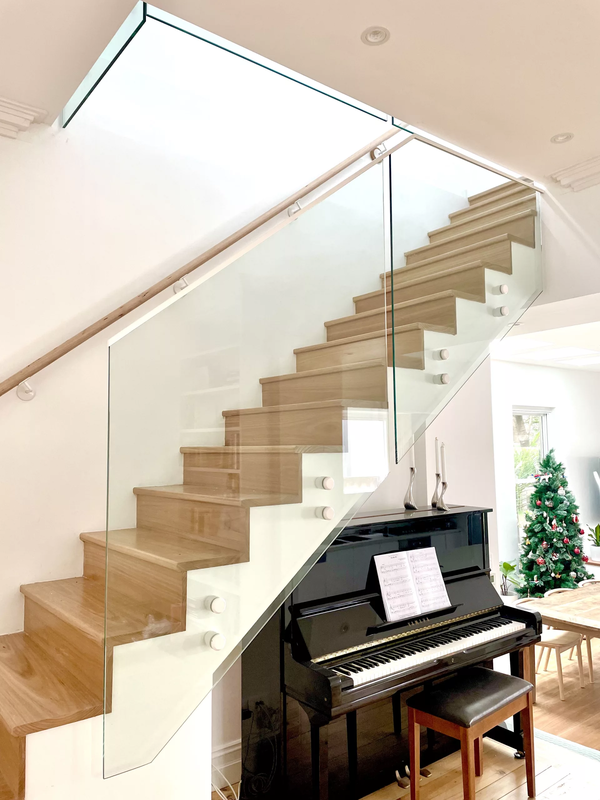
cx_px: 300
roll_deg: +0.7
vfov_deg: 67.3
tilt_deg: +5.2
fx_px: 601
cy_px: 400
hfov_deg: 53.1
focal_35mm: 26
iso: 125
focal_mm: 4.2
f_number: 1.6
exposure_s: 1/104
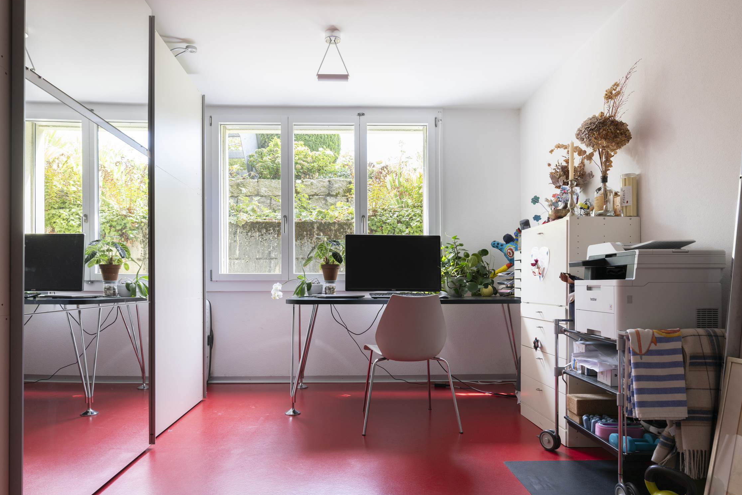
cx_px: 351
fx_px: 474
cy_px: 280
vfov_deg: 54.9
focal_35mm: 23
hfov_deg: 76.0
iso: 100
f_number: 8
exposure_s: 1/8
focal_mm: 20
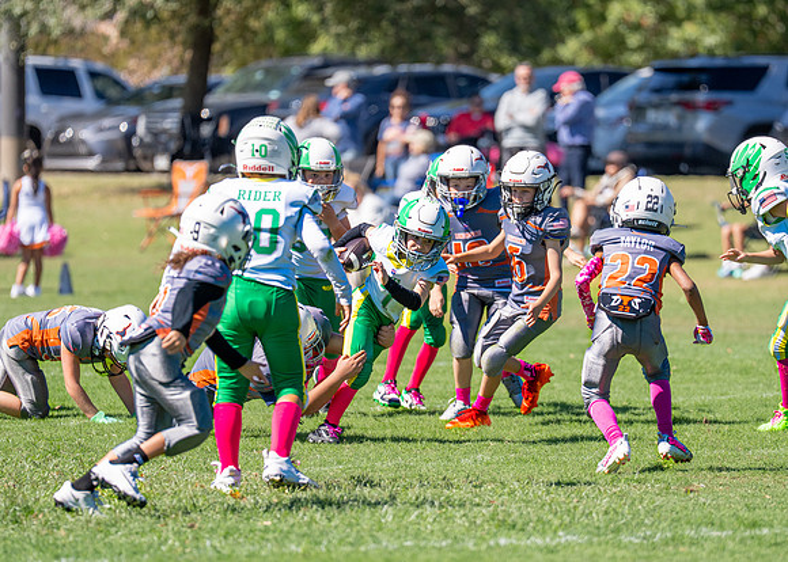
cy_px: 254
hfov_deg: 6.4
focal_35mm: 313
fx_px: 7005
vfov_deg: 4.6
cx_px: 475
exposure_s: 1/3200
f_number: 2.8
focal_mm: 200
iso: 160
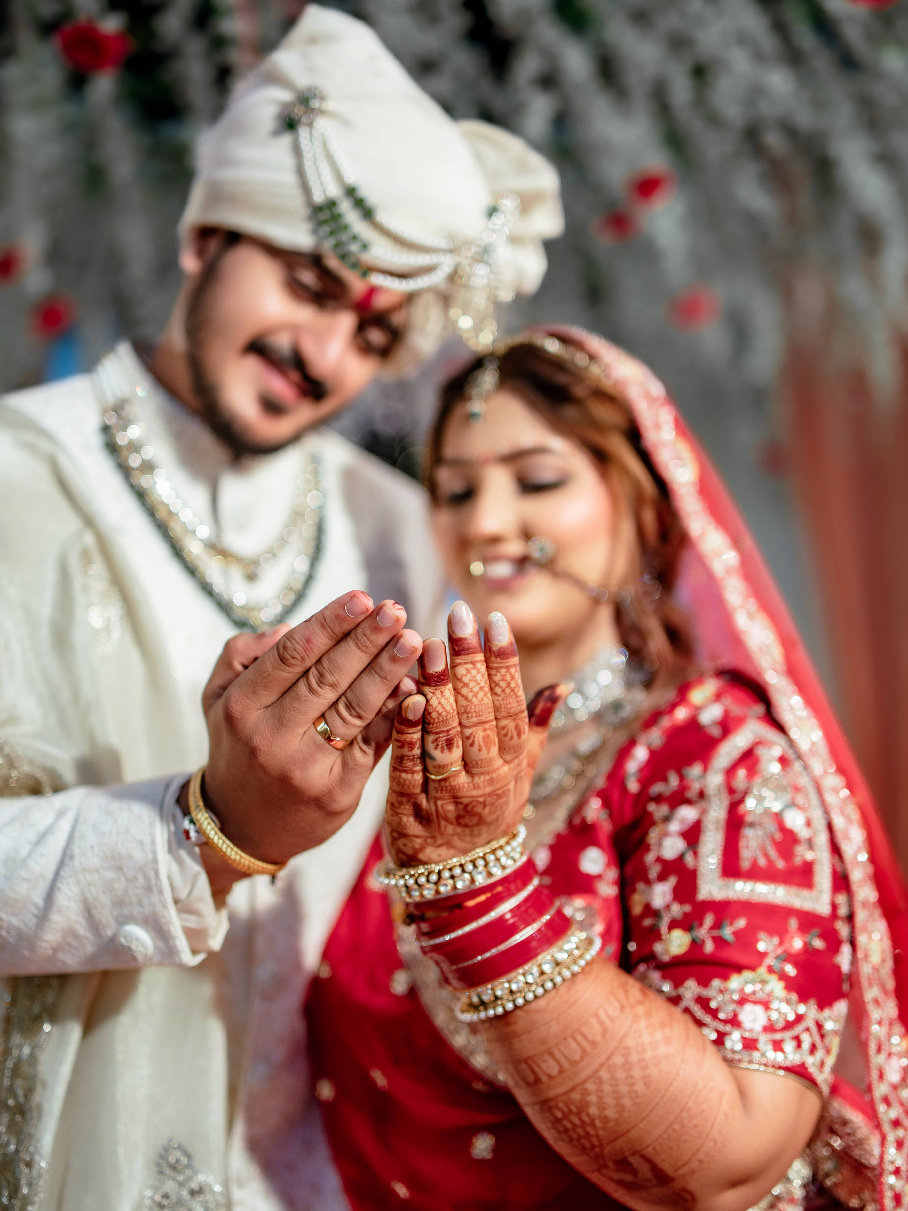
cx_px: 455
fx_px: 1329
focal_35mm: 38
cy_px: 644
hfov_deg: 37.7
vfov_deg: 48.9
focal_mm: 35
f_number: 1.4
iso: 160
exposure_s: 1/250
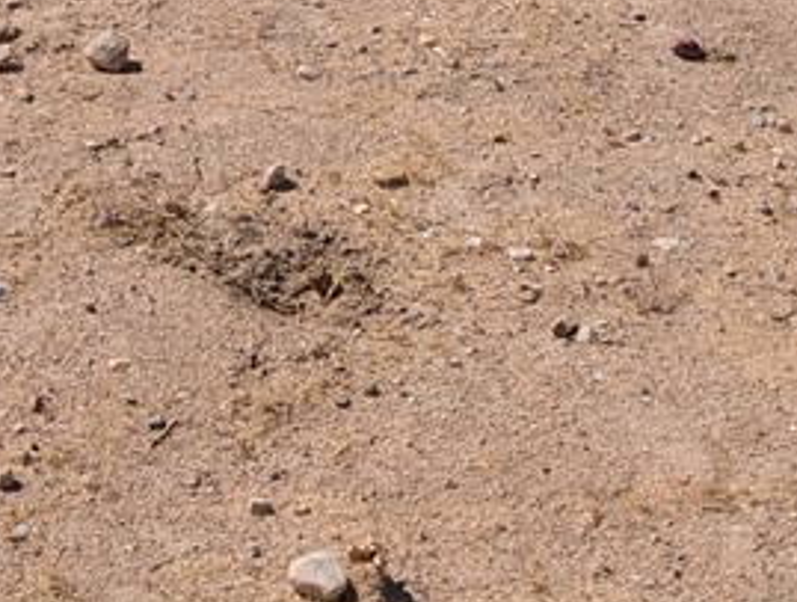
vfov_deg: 14.6
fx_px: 2100
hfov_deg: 21.4
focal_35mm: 91
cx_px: 508
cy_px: -427
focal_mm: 6.9
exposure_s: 1/1381
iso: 19
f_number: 1.68
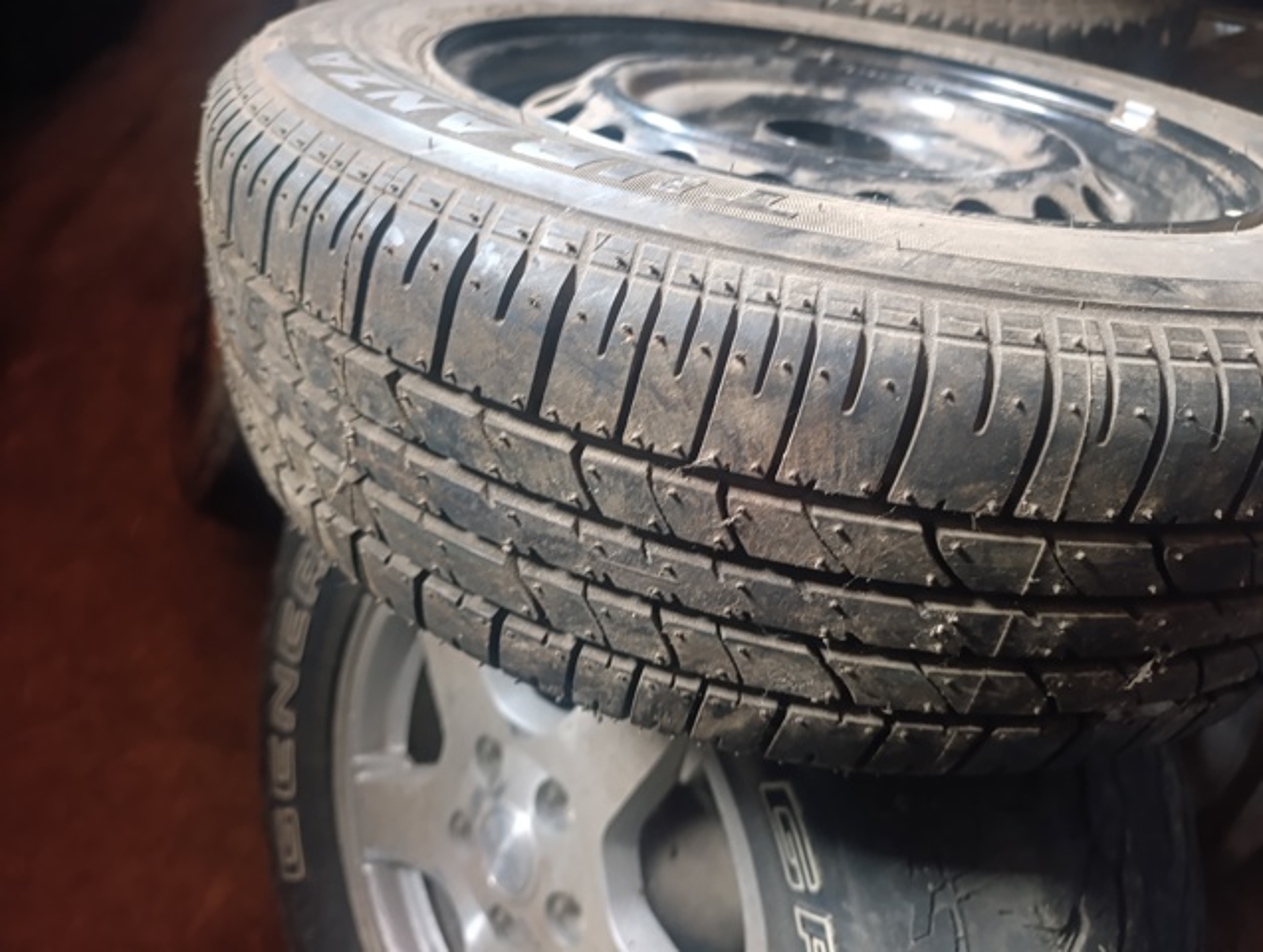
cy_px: 476
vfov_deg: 59.0
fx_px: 841
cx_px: 632
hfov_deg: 73.8
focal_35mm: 23
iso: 3200
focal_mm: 6.14
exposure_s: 1/25
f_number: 1.6
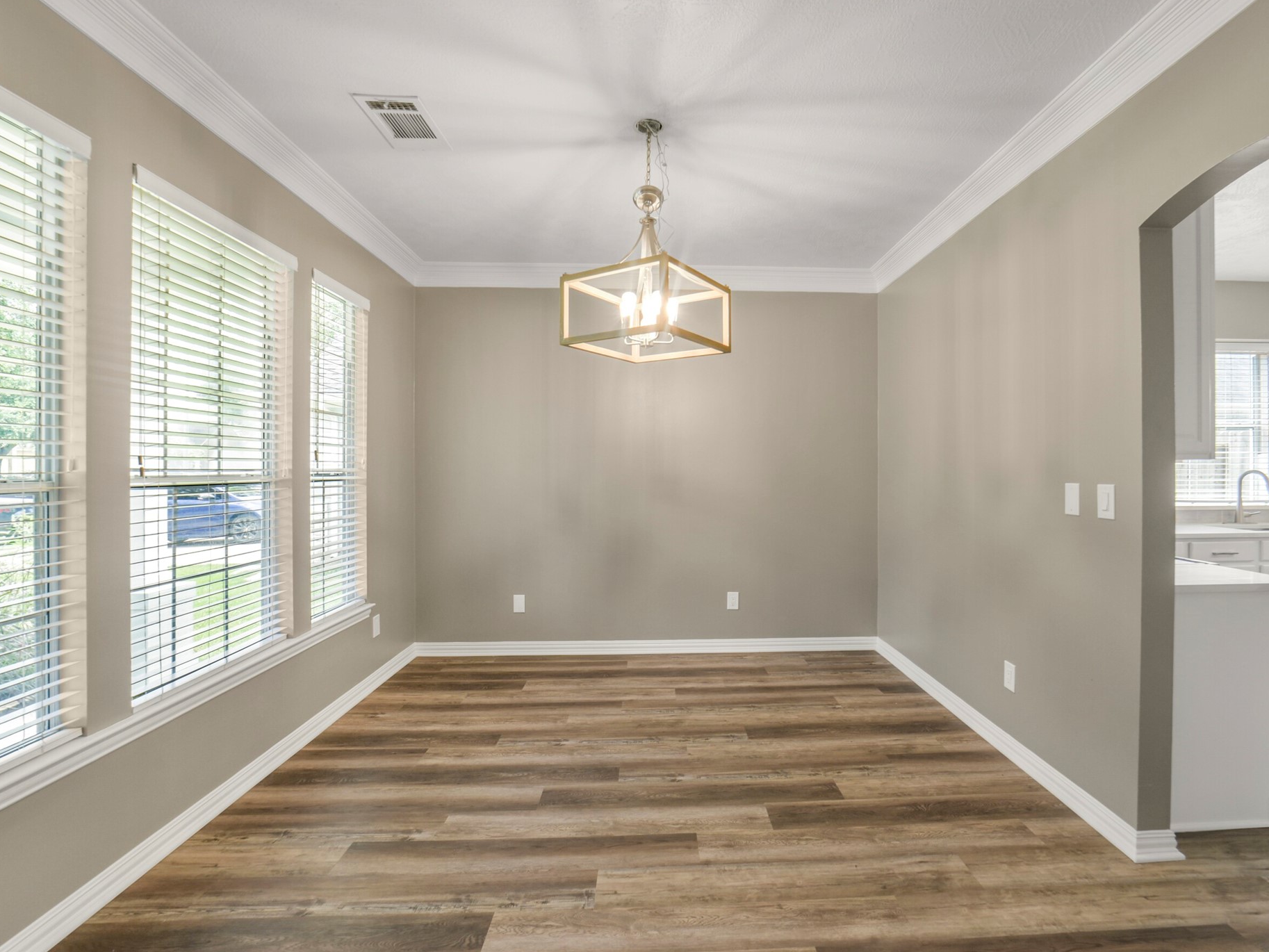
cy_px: 454
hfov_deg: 94.3
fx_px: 587
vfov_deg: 78.1
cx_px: 679
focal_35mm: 16
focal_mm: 14
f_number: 10
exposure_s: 1/13
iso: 500
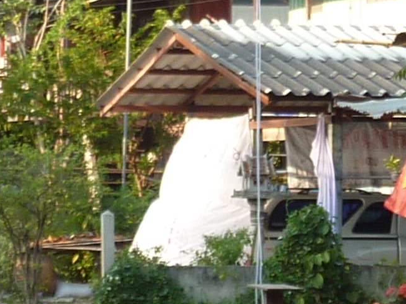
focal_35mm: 292
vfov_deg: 5.1
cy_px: 288
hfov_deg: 6.8
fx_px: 3424
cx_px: 173
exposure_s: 1/125
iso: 80
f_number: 3.8
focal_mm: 8.5
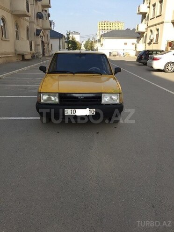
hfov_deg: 48.2
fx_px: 194
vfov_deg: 61.7
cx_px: 87
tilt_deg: -18.2
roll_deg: -1.2
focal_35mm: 29
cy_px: 116
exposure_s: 1/824
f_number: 2.2
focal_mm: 4.15
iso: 32
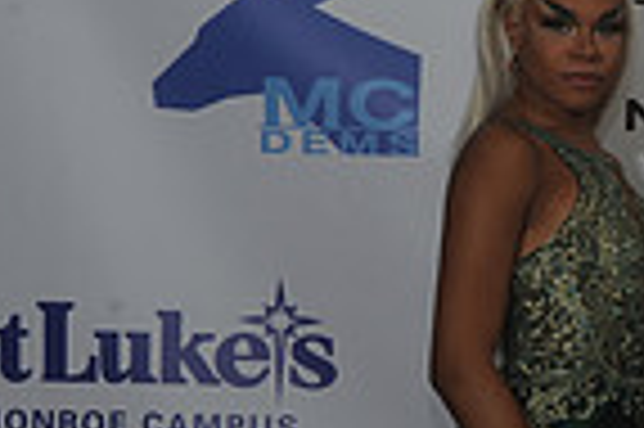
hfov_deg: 12.5
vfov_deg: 8.8
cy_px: 478
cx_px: 1027
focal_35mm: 154
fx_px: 2752
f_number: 11
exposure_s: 1/160
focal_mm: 38
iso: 200
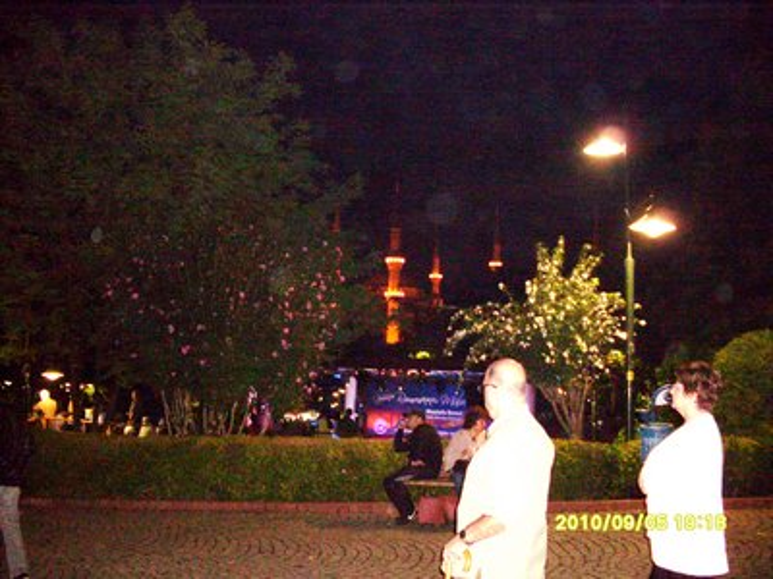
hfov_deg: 49.0
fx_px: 849
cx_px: 386
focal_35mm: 38
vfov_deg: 37.7
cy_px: 290
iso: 240
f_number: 2.8
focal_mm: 6.3
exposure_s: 1/45
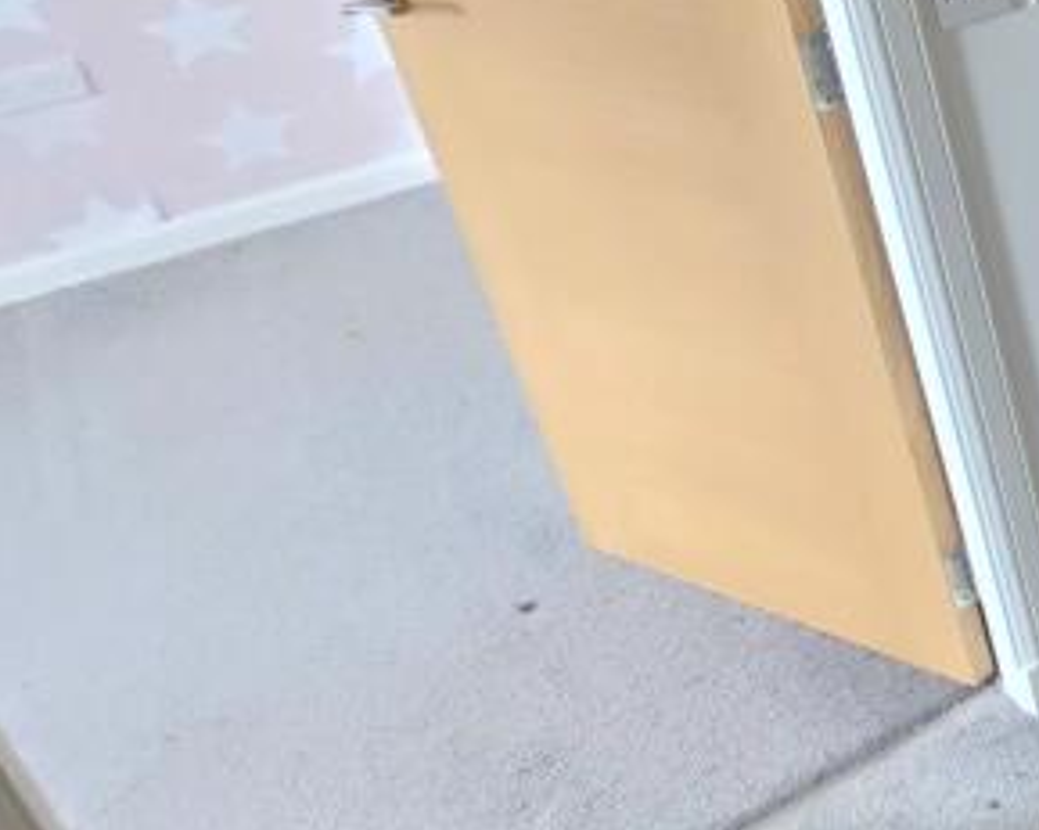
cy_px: 32
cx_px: 1776
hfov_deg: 24.0
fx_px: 1383
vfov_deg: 31.3
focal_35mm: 45
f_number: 2.2
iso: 1250
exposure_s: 1/50
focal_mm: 2.2
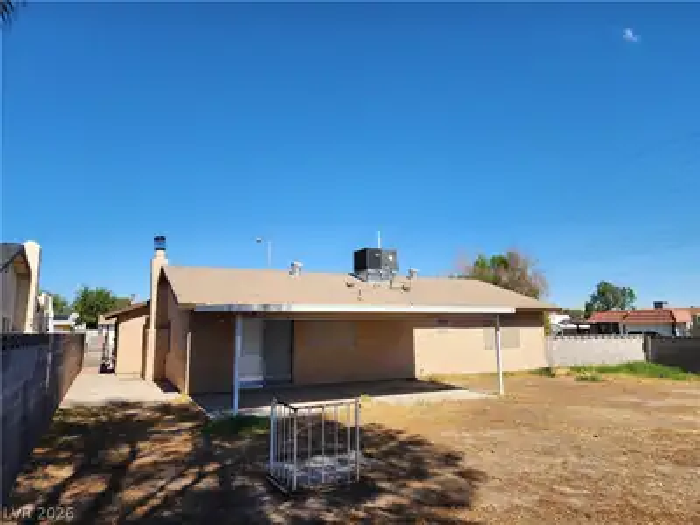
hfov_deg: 73.9
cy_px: 262
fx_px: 465
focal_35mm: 23
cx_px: 350
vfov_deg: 58.9
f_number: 1.8
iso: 12
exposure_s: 1/1117
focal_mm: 6.4
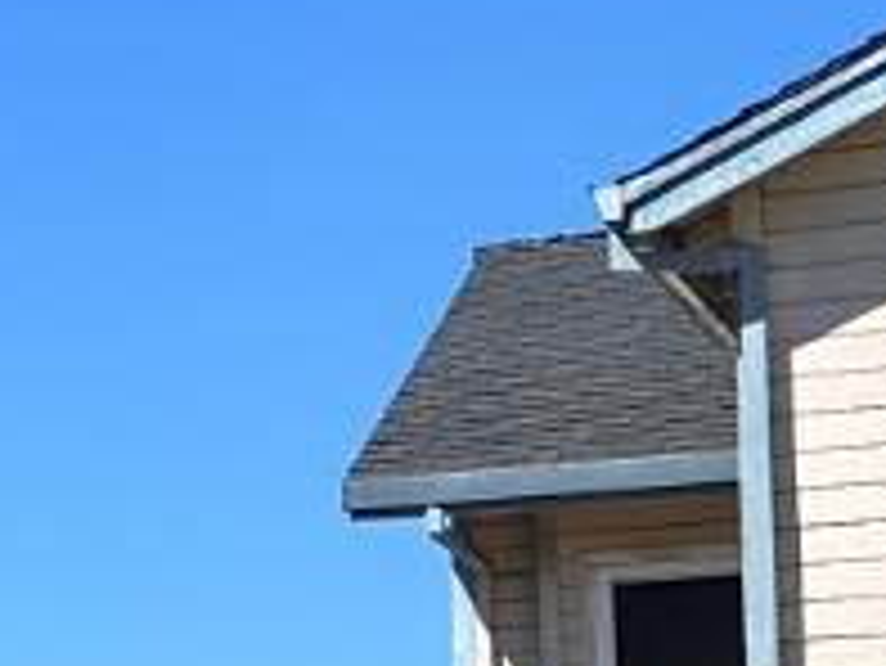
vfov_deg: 8.0
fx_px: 4687
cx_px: -2222
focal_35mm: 183
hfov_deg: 8.2
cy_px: 884
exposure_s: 1/4348
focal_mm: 6.86
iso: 80
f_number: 1.78
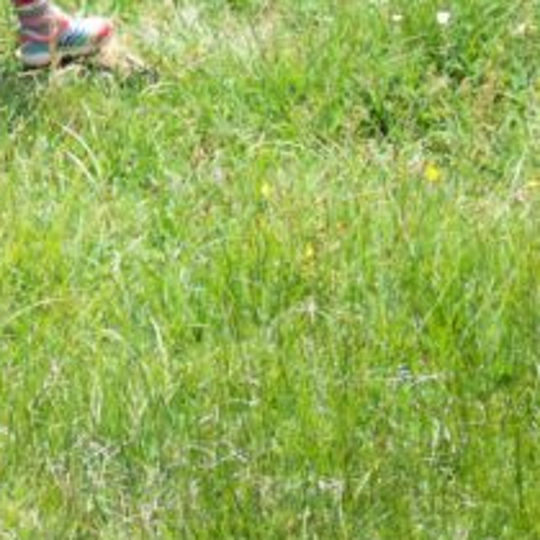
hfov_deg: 11.6
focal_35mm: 145
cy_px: -622
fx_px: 2559
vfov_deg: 10.8
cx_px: -224
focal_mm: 35
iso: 100
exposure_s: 1/320
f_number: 4
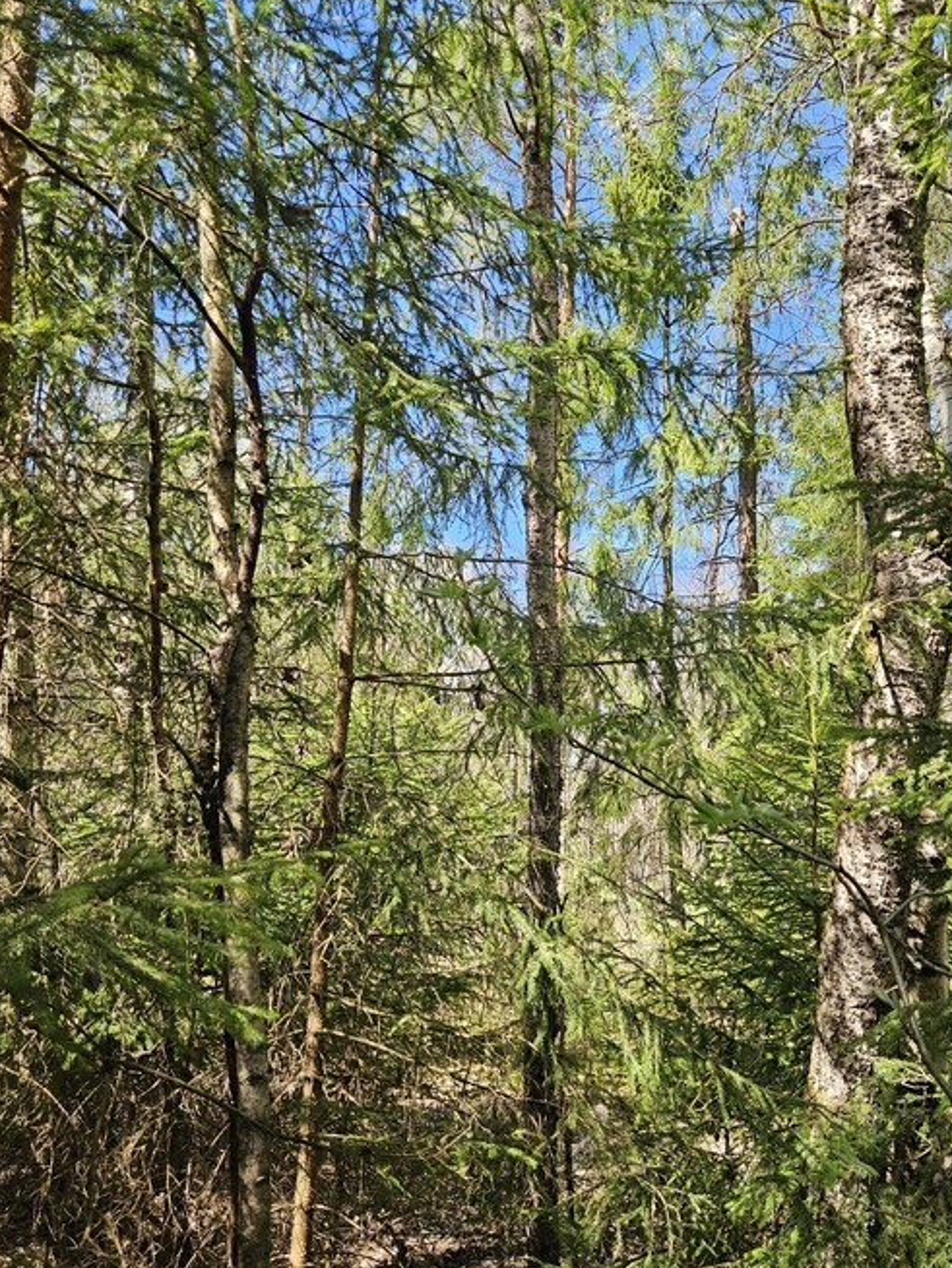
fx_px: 989
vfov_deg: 65.2
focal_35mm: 27
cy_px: 690
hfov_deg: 51.3
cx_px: 508
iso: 40
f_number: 1.8
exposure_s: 1/403
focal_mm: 5.4
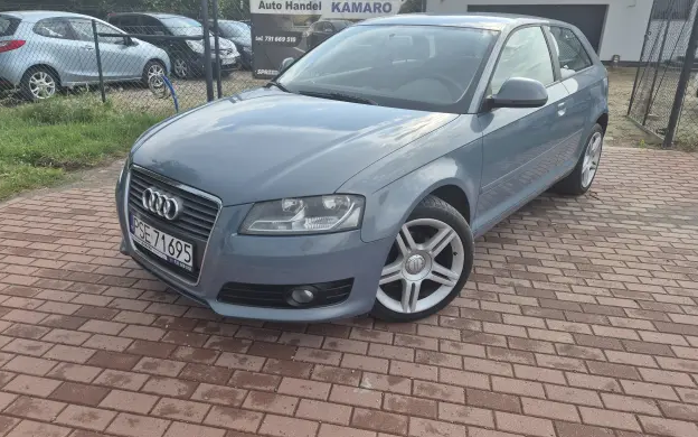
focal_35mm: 25
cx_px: 349
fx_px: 476
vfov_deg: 49.2
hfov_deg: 72.5
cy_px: 197
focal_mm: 5.4
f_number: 1.8
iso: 25
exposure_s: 1/1324
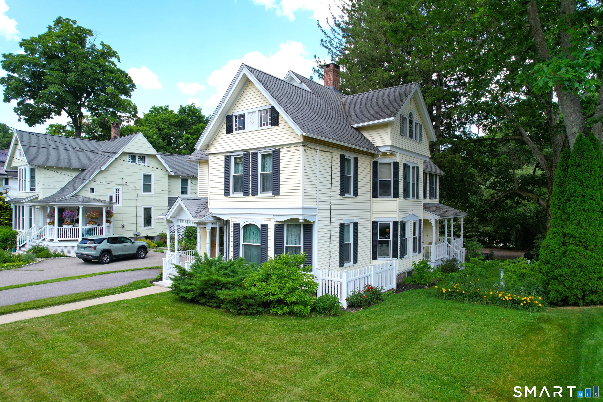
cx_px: 302
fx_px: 368
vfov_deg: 57.2
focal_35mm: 22
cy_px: 201
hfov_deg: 78.6
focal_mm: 8.38
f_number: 2.8
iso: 100
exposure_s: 1/500
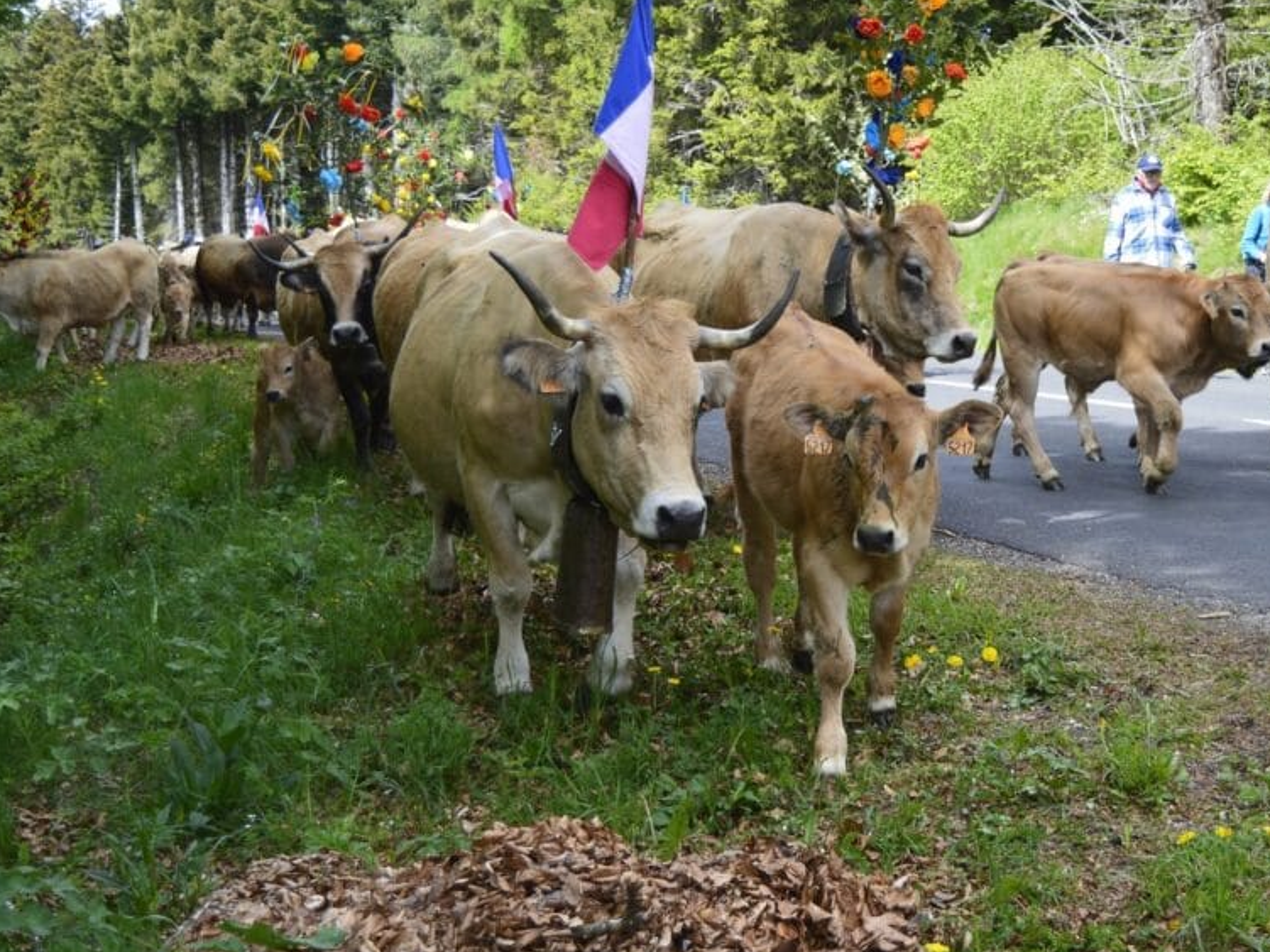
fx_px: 2018
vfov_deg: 26.5
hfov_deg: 34.7
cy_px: 410
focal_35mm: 55
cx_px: 834
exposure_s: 1/160
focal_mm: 28
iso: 100
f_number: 5
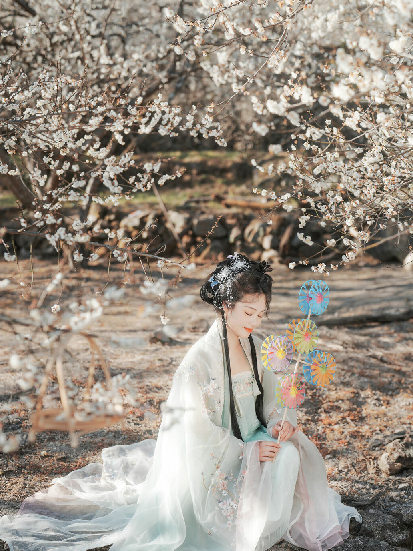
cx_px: 209
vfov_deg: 34.9
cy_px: 304
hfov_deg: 26.5
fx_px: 875
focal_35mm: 55
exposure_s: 1/1250
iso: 100
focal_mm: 50
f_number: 2.2
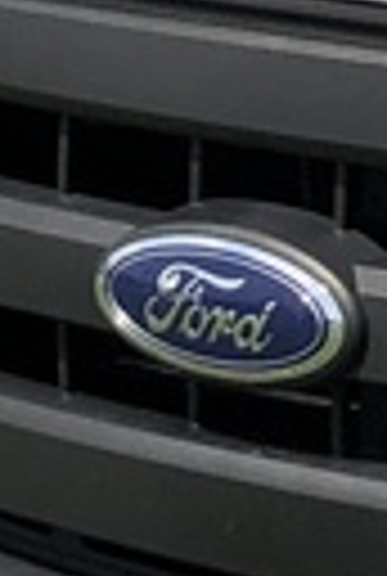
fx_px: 4362
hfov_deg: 4.7
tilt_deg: -9.6
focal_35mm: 272
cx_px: 1462
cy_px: 108
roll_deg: -0.4
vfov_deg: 7.5
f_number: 1.8
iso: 20
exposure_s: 1/2433
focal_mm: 3.99
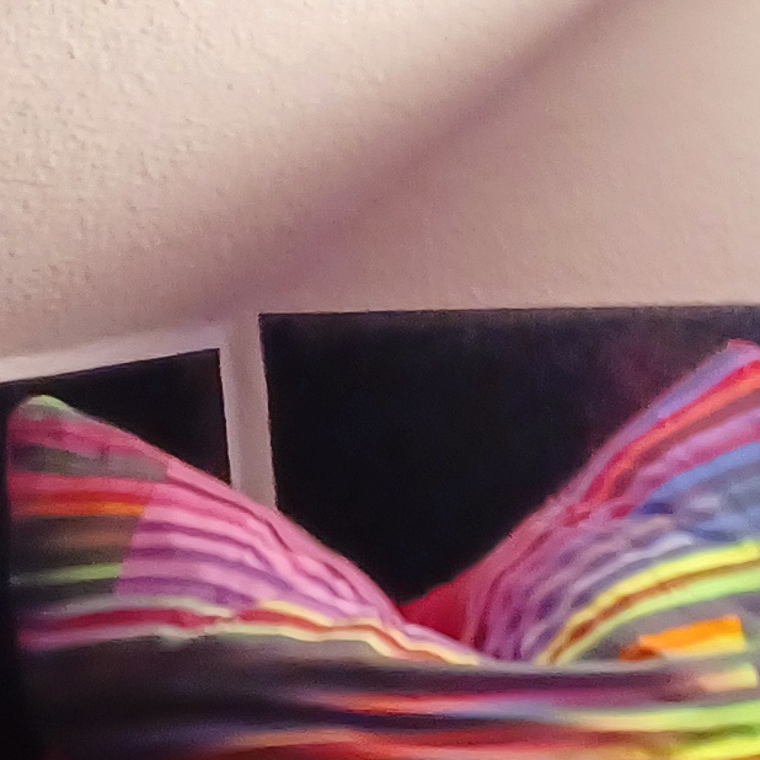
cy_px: 845
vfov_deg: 12.0
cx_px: 760
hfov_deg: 12.1
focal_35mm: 143
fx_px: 3552
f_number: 1.8
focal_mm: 4.6
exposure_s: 1/25
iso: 320
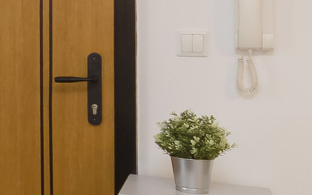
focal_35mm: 83
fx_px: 706
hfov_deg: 17.8
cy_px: 47
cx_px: -306
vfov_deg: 15.7
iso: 450
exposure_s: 1/60
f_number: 4
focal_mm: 10
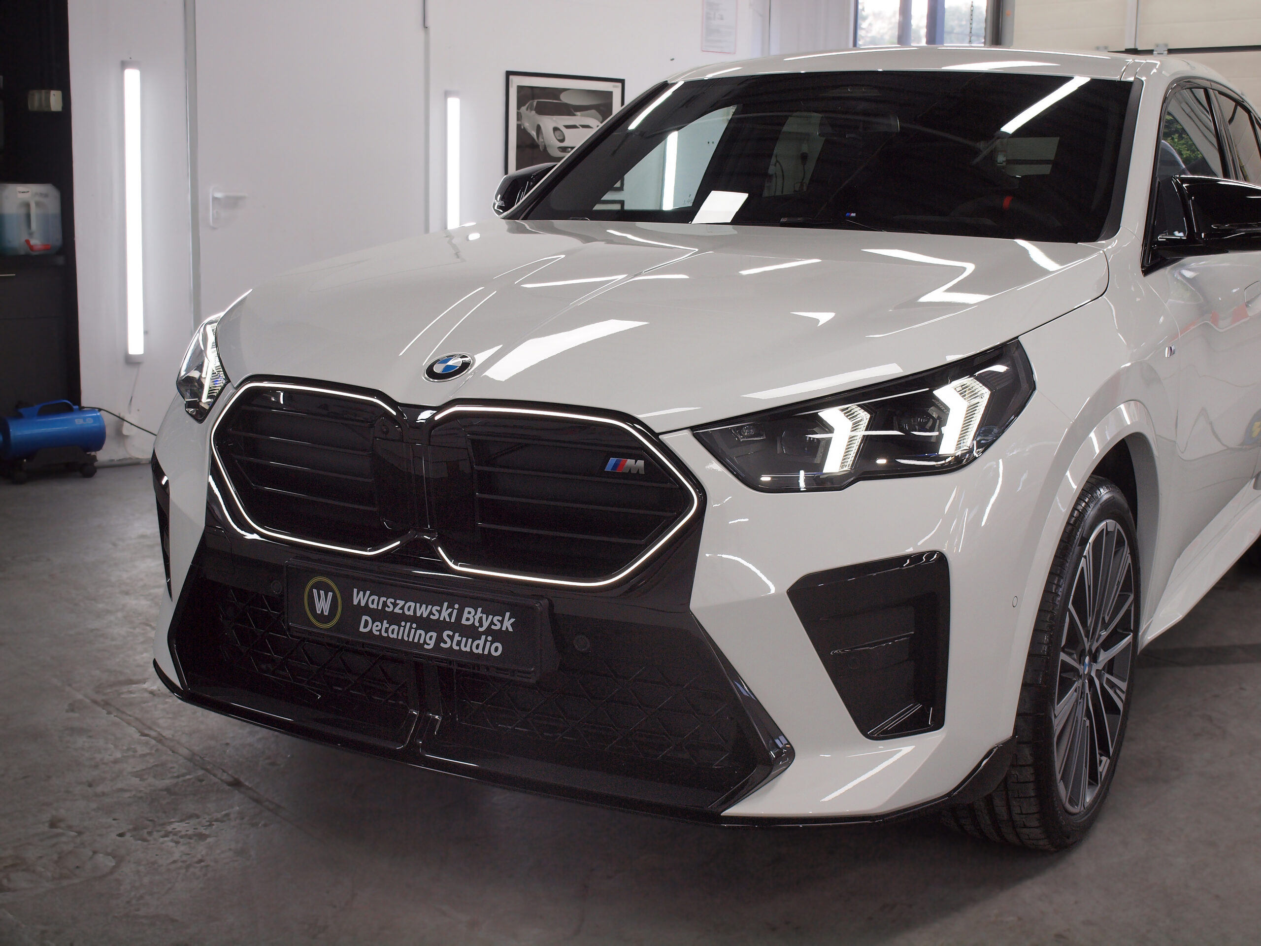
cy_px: 473
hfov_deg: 41.2
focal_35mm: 46
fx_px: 1676
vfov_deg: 31.5
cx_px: 630
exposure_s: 1/60
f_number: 4.6
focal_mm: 23
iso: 200
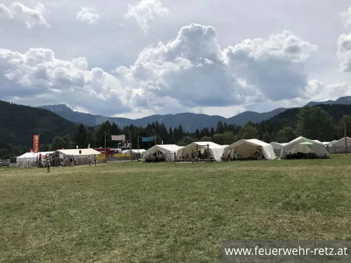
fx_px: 284
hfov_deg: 63.5
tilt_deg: +4.7
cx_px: 176
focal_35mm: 28
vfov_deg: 49.7
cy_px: 132
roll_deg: +0.3
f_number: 1.8
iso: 20
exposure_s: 1/5051
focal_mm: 3.99
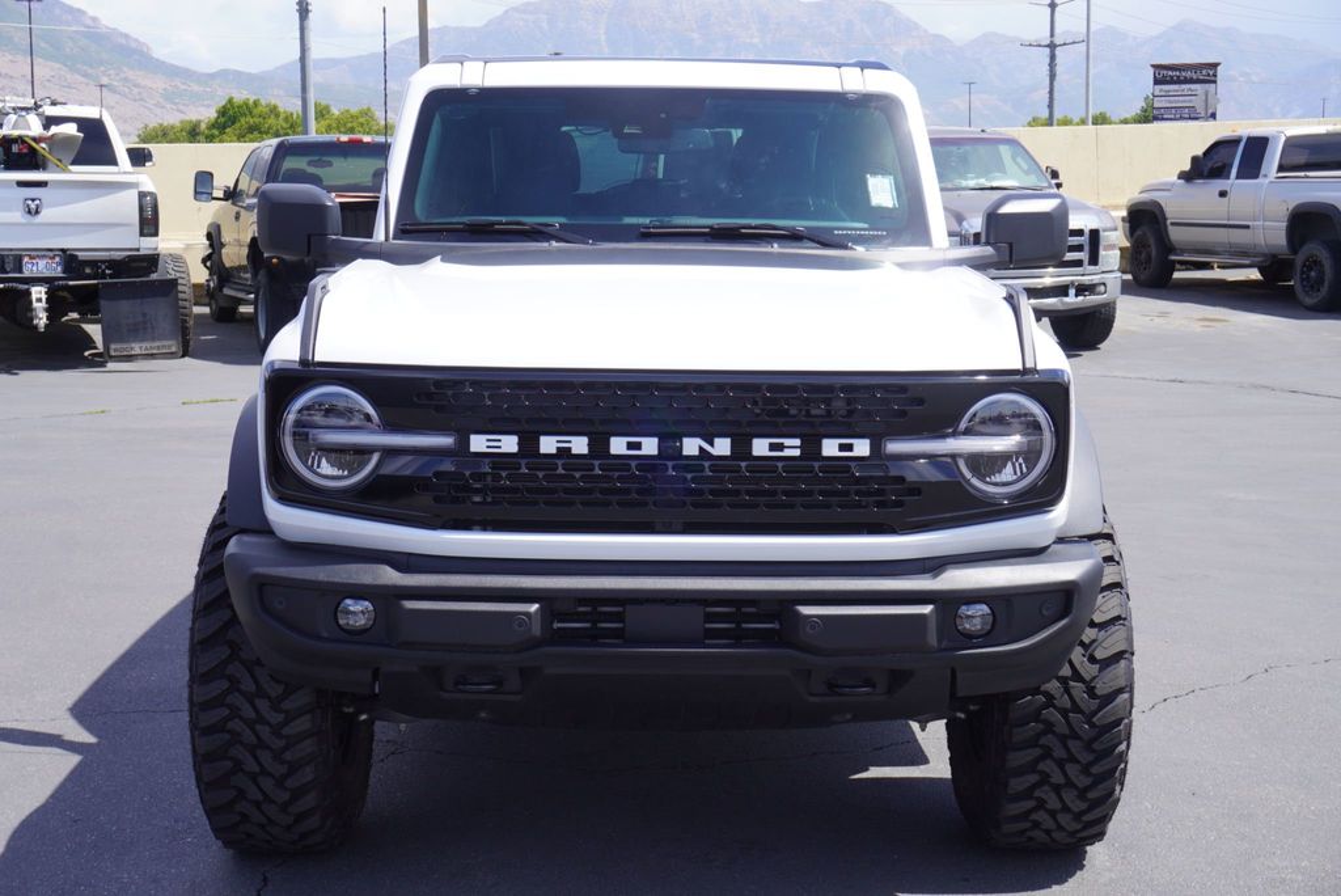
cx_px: 670
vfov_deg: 25.1
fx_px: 2013
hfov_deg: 36.9
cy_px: 448
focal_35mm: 54
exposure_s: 1/100
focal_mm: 36
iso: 100
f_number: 10
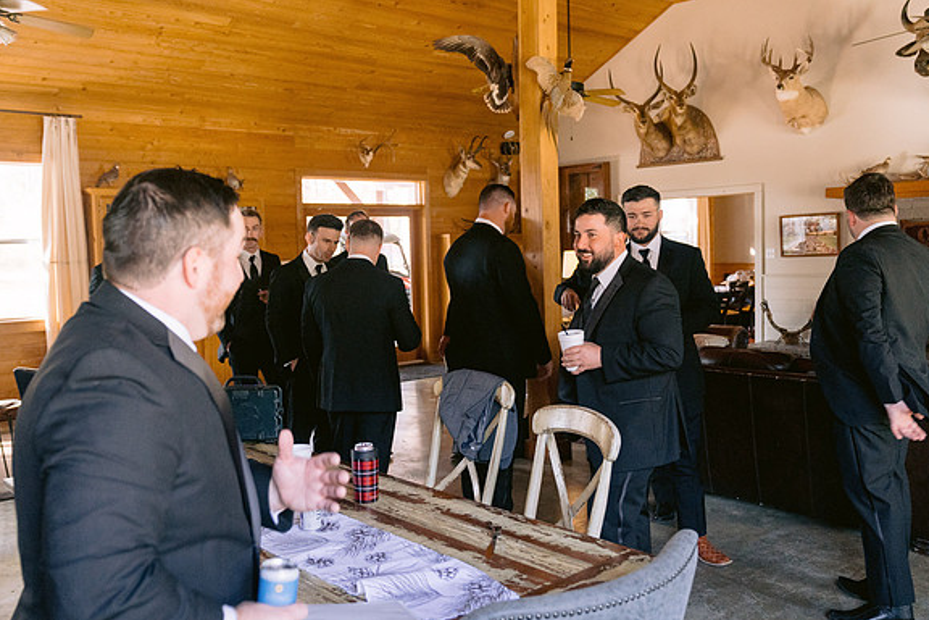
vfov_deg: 40.0
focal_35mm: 33
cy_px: 299
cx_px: 459
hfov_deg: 57.2
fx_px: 852
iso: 2000
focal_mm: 31
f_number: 3.5
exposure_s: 1/100
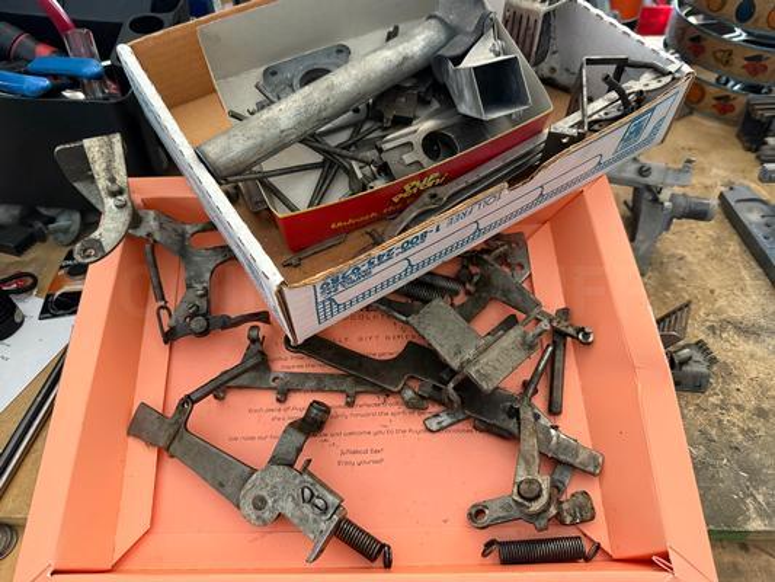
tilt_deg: -45.7
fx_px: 537
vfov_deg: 56.8
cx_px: 388
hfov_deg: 71.6
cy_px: 291
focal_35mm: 24
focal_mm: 6.76
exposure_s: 1/40
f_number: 1.78
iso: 1000
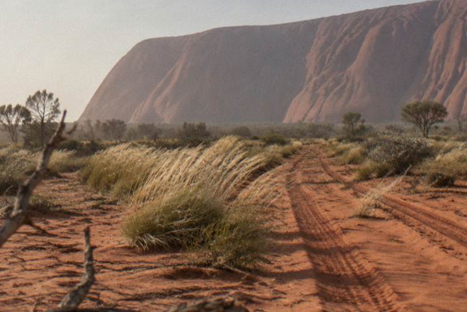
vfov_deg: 21.9
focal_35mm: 62
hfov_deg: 31.9
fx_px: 804
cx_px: 343
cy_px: 174
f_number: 5
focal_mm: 35
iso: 500
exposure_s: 1/1250
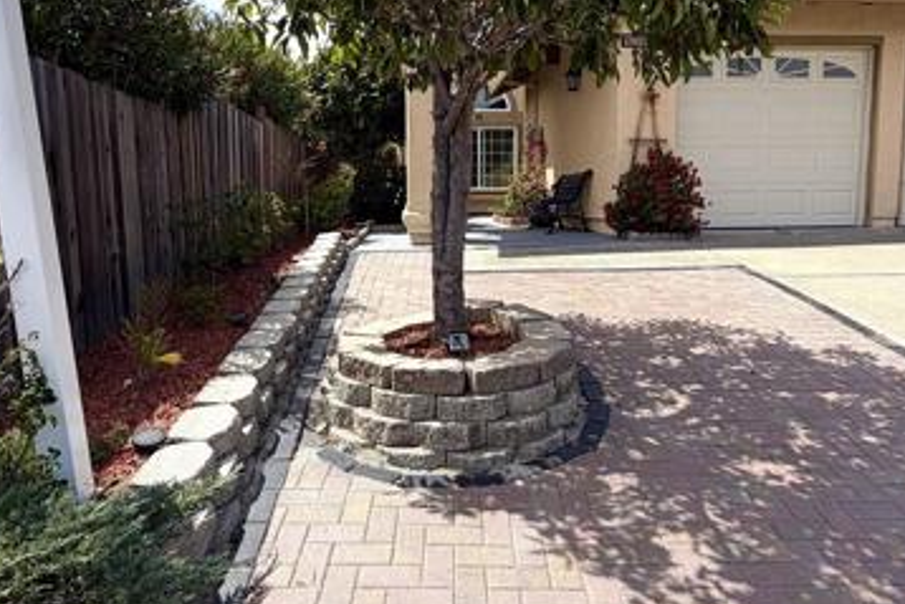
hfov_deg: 69.4
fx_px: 654
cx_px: 447
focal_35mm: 26
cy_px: 273
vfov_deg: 49.5
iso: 20
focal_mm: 2.22
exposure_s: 1/770
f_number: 2.2
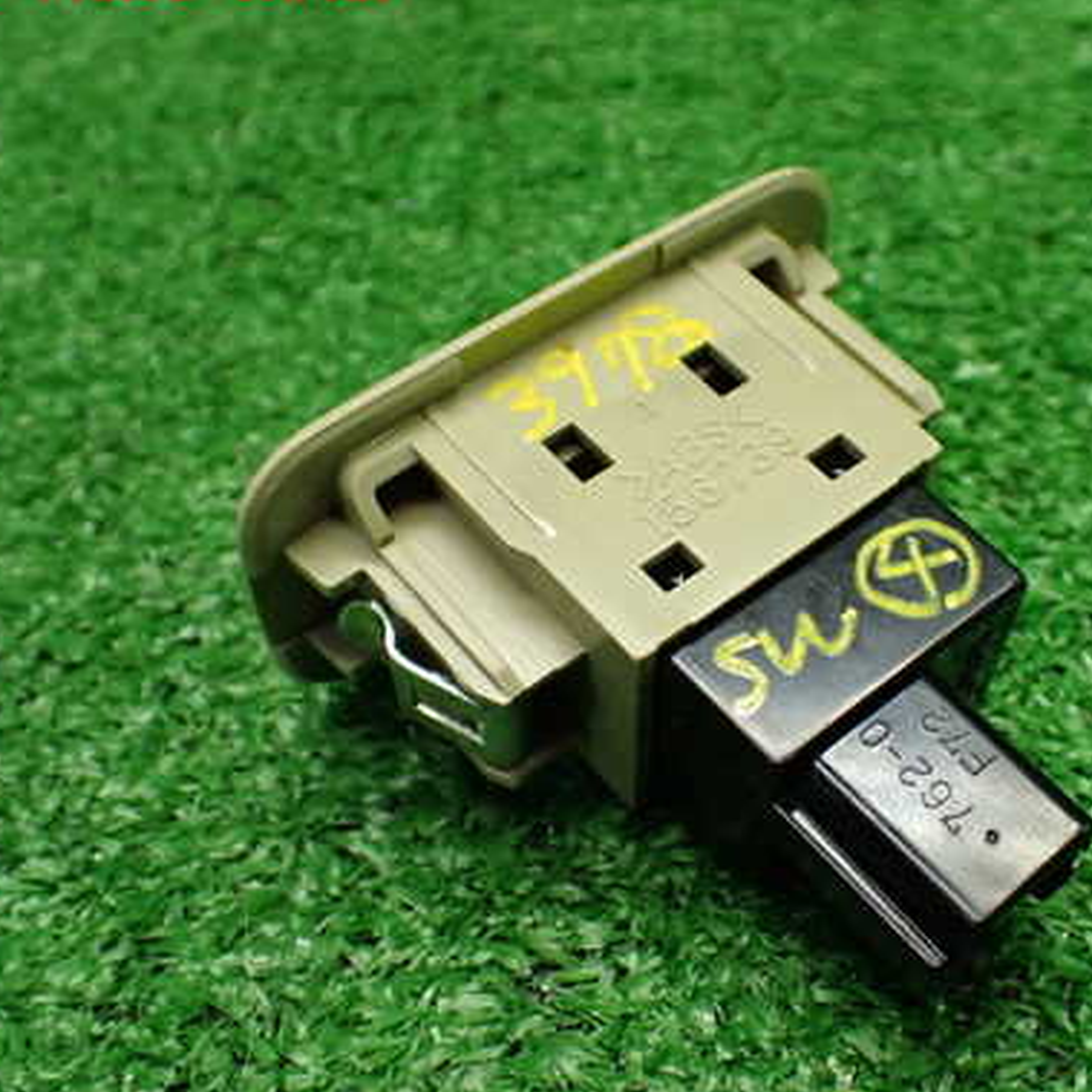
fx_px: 1499
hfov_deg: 39.5
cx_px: 729
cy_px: 594
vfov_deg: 40.0
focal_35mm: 42
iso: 500
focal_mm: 5.4
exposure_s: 1/125
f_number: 2.3
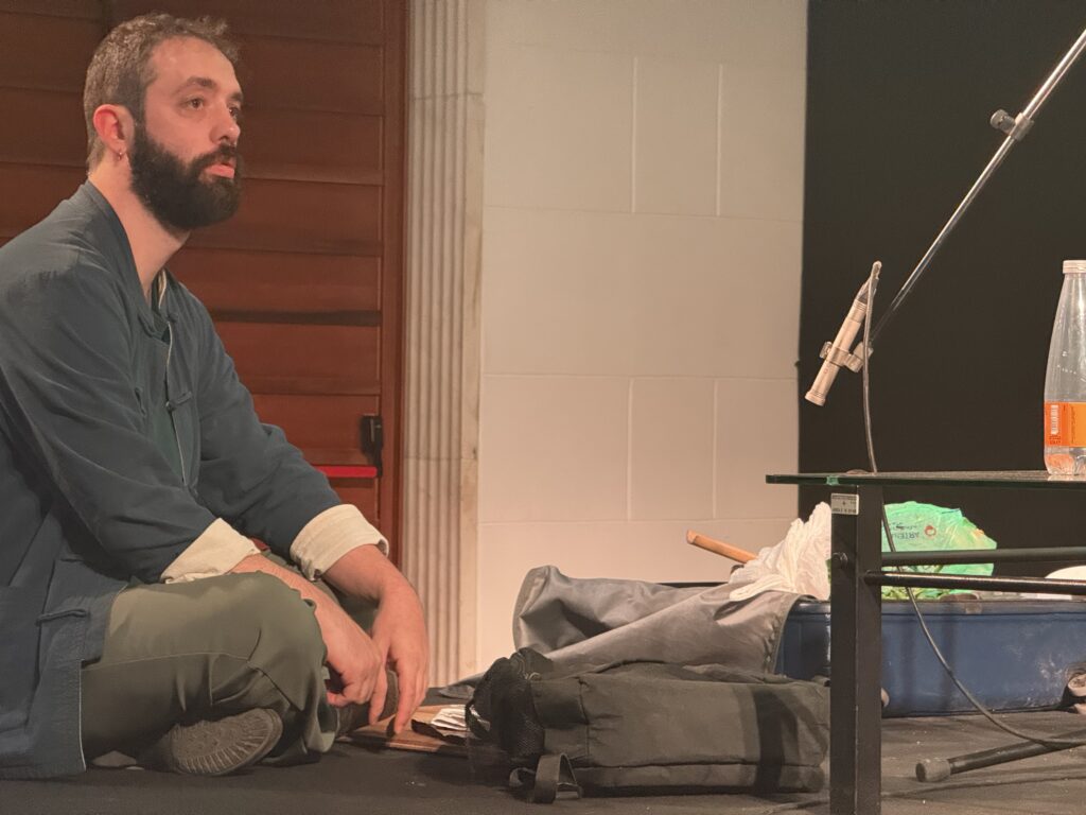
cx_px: 543
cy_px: 408
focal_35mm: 120
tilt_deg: +0.3
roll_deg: -0.9
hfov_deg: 16.4
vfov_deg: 12.3
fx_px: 3765
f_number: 2.8
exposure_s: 1/40
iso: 1000
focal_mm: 15.66
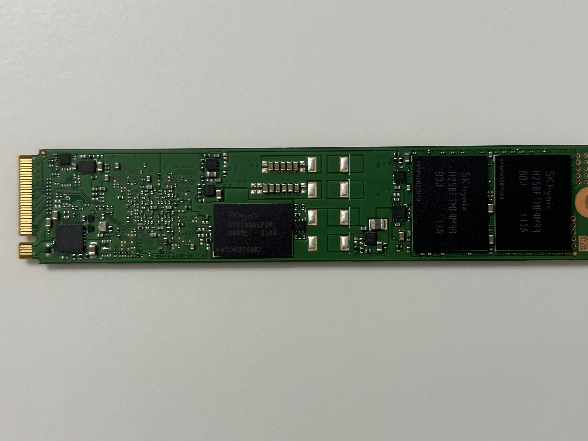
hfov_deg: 30.7
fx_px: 1070
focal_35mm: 63
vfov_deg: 23.3
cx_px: 320
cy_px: 210
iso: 64
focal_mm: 6.86
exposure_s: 1/50
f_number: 1.78
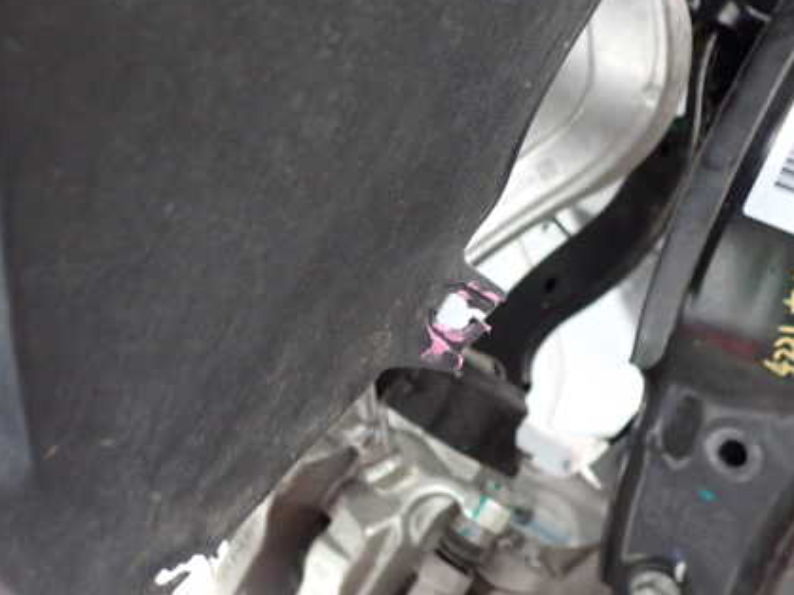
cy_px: 265
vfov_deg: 33.5
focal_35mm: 43
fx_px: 986
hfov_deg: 43.8
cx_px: 351
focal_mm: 5.4
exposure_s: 1/30
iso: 640
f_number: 2.3
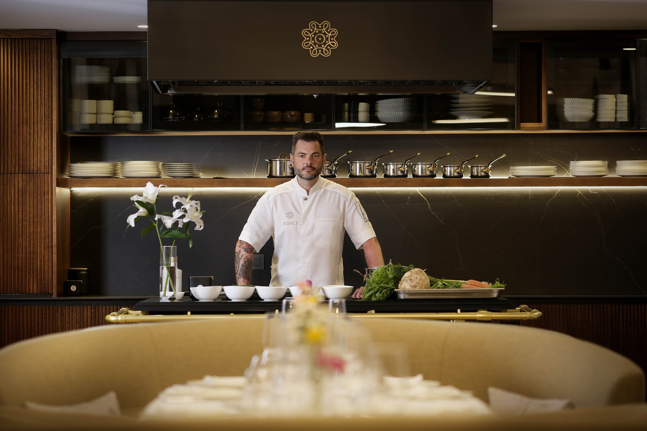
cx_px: 324
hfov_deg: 15.2
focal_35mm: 135
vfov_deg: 10.2
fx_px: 2426
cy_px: 216
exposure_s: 1/200
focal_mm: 90
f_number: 2
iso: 640
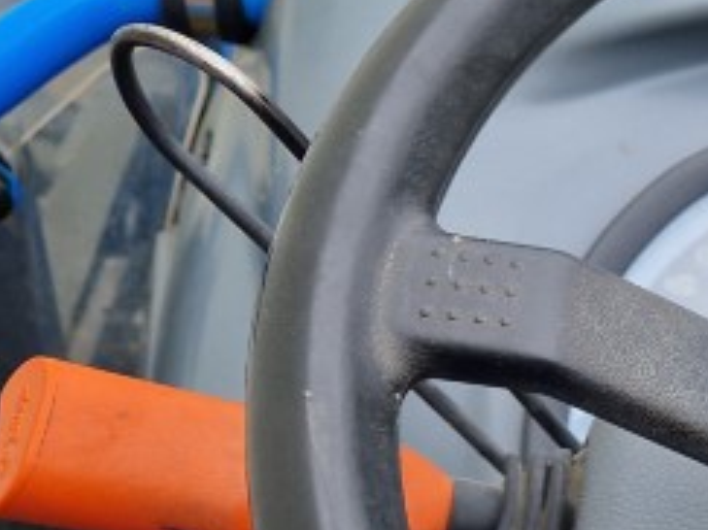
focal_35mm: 97
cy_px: 472
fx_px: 1983
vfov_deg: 15.1
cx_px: 1200
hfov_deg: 17.2
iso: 50
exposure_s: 1/200
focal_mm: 5.4
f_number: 1.8
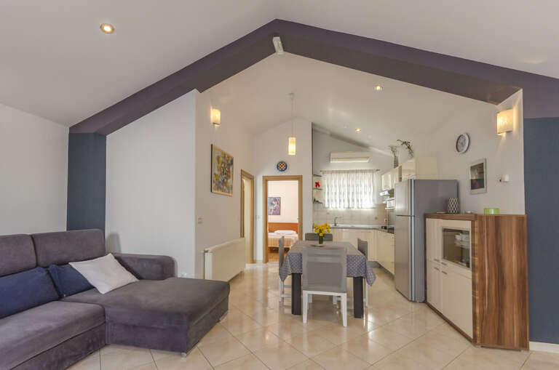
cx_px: 280
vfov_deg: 77.1
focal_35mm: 15
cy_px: 185
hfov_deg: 100.5
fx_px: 232
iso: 320
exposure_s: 1/100
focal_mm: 10
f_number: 9
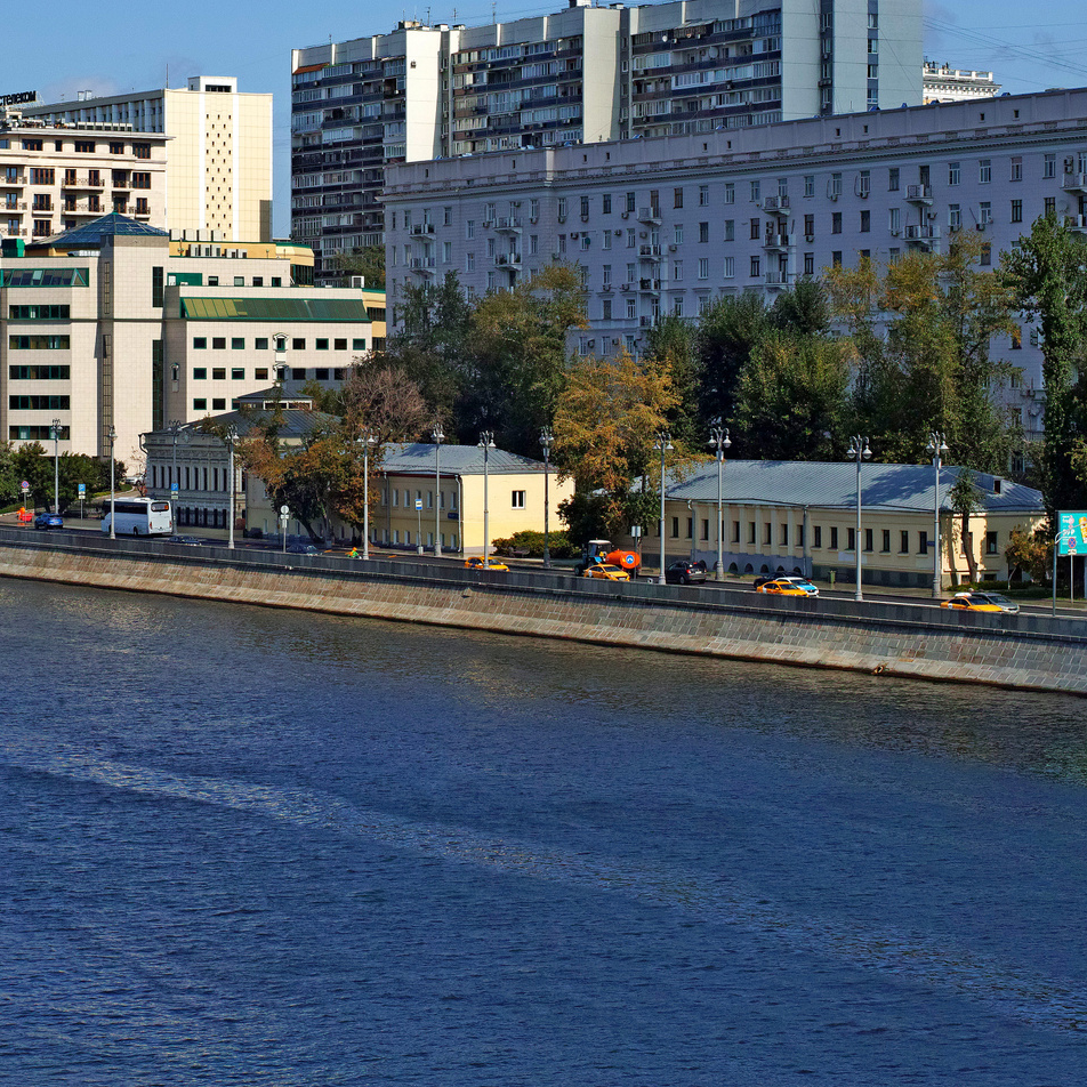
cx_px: 285
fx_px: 3766
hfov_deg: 16.4
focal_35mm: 106
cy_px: 466
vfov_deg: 16.4
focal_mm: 50
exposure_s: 1/250
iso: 100
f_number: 11
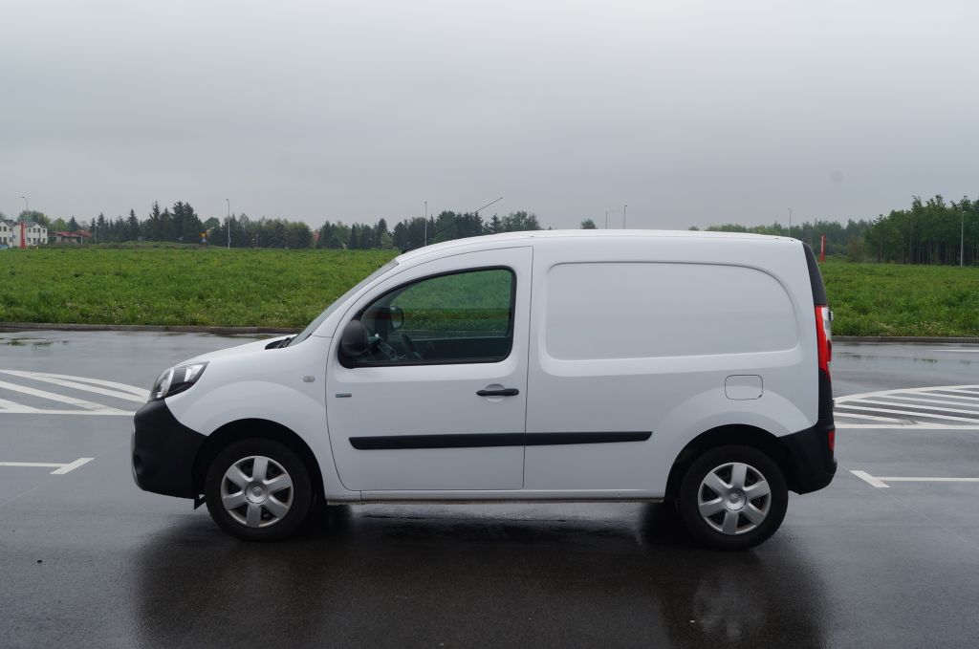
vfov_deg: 34.1
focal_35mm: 39
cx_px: 490
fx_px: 1059
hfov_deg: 49.6
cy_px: 324
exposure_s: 1/100
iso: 100
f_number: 11
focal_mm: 26
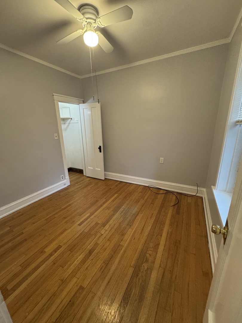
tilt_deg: -14.5
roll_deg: +2.1
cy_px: 162
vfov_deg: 102.1
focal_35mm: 14
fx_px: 130
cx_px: 121
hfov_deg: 85.7
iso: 400
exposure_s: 1/60
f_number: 2.2
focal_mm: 2.22
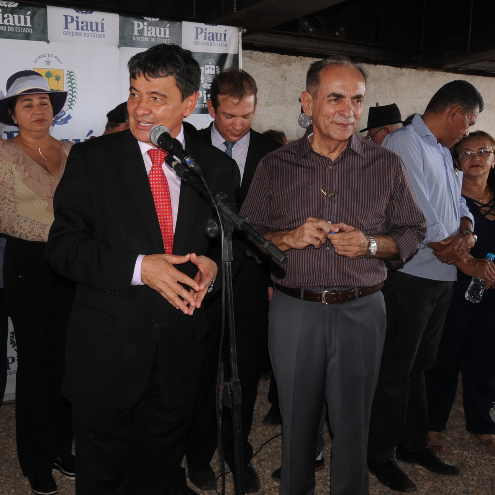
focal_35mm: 32
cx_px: 178
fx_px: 513
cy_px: 253
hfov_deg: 50.9
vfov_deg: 51.5
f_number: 5
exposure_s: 1/60
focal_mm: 15
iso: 400
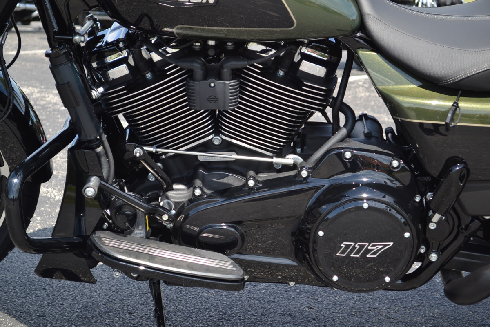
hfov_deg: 24.6
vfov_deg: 16.6
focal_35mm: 82
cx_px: 245
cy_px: 164
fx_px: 1123
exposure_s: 1/125
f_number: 5.6
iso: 100
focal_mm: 55
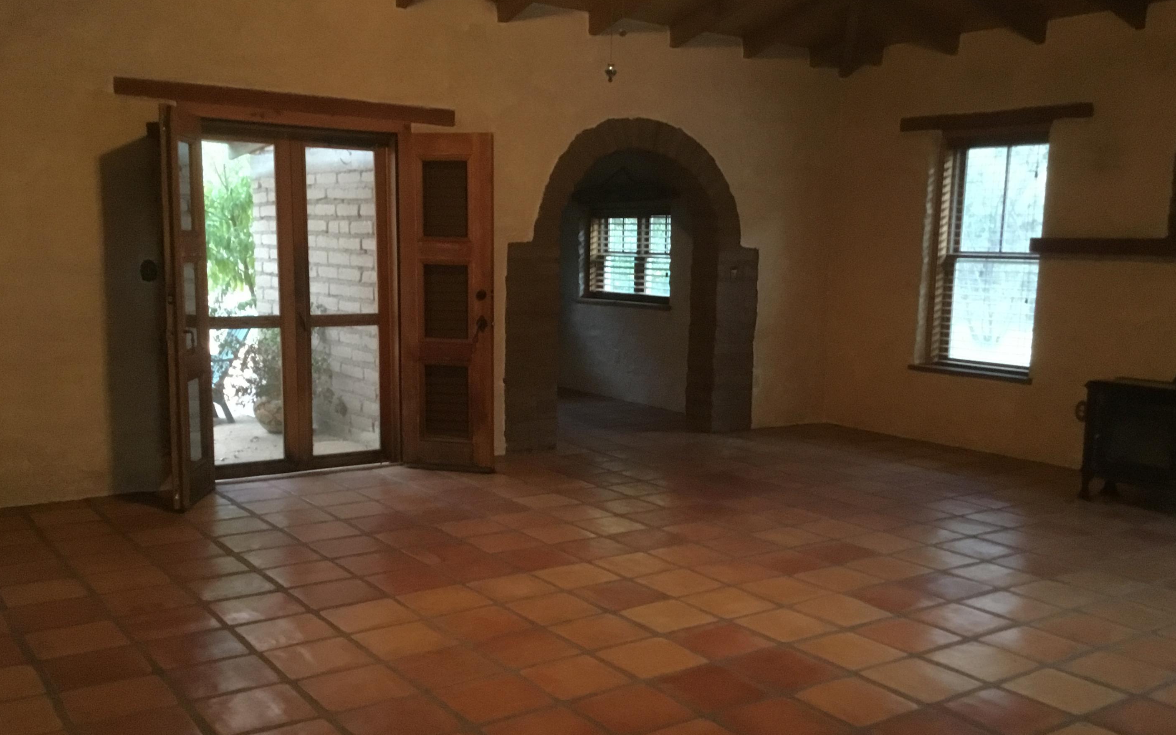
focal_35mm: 35
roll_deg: -1.3
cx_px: 610
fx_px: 1122
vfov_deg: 36.2
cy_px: 406
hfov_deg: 55.3
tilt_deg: -8.4
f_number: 2.4
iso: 500
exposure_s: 1/15
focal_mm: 3.3
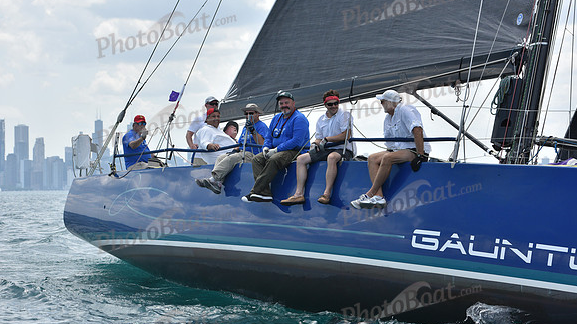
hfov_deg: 22.0
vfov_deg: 12.5
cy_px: 162
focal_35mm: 97
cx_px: 290
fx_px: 1484
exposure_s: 1/1250
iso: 250
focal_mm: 92
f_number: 5.6
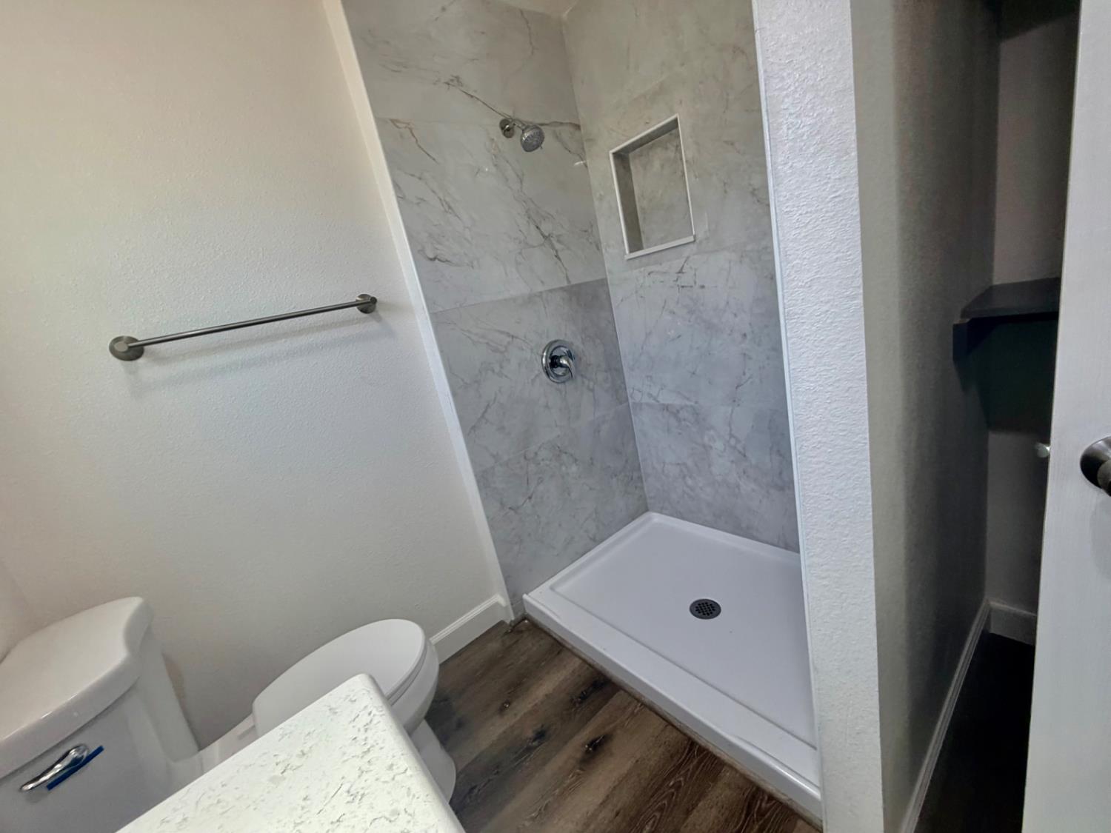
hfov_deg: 102.1
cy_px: 416
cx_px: 556
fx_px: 449
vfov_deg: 85.7
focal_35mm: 14
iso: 160
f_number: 2.2
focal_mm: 2.22
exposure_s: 1/120
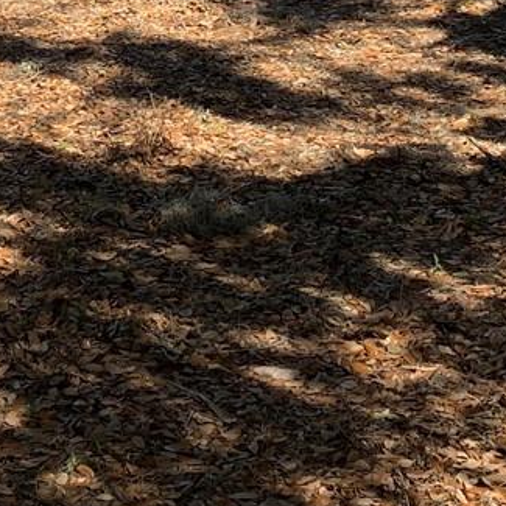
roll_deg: +1.0
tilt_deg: -3.1
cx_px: -132
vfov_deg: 14.4
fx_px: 1869
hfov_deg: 14.8
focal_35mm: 113
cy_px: -262
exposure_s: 1/1468
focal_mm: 4.25
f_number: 1.8
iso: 25
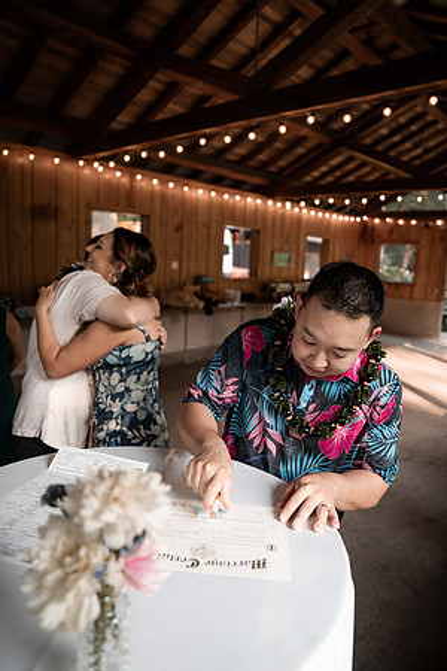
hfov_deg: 53.1
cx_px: 224
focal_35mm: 24
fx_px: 447
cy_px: 336
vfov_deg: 73.7
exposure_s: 1/400
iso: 500
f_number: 2.8
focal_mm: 24
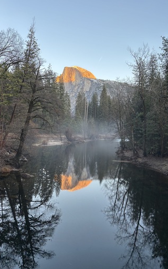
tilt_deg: -3.4
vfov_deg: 66.5
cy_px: 135
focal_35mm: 28
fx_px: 205
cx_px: 70
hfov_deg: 44.4
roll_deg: -3.1
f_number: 1.6
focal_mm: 5.96
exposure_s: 1/121
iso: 50
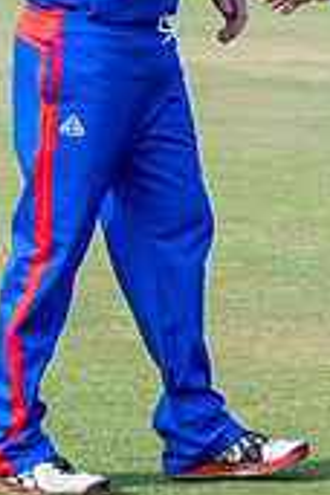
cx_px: 550
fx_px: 4083
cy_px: 37
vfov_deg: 6.9
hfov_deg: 4.6
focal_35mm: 297
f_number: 8
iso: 640
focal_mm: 58
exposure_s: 1/800
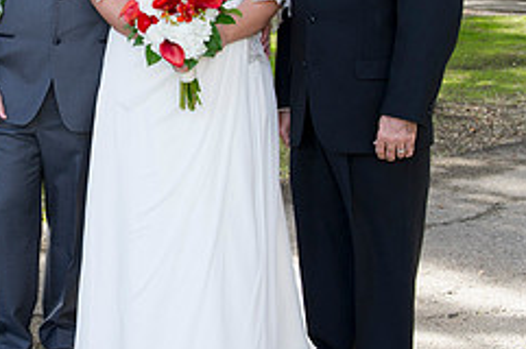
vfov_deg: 17.5
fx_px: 1124
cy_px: 81
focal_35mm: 77
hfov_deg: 25.5
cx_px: 46
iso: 320
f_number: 5.6
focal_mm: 32
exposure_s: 1/100
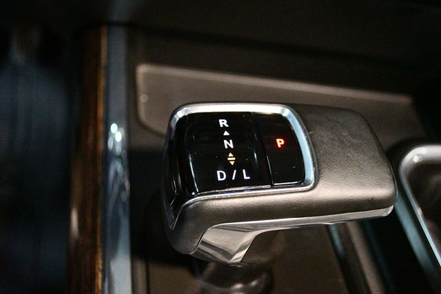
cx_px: 220
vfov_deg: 34.2
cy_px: 147
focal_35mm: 39
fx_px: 477
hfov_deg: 49.6
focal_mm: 26
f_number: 4.2
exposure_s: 1/60
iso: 11400
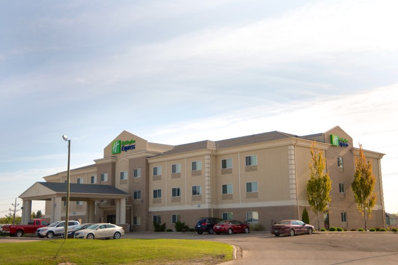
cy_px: 132
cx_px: 199
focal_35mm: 50
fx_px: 553
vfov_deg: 27.0
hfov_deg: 39.6
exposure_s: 1/2500
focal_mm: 50
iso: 200
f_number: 4.8
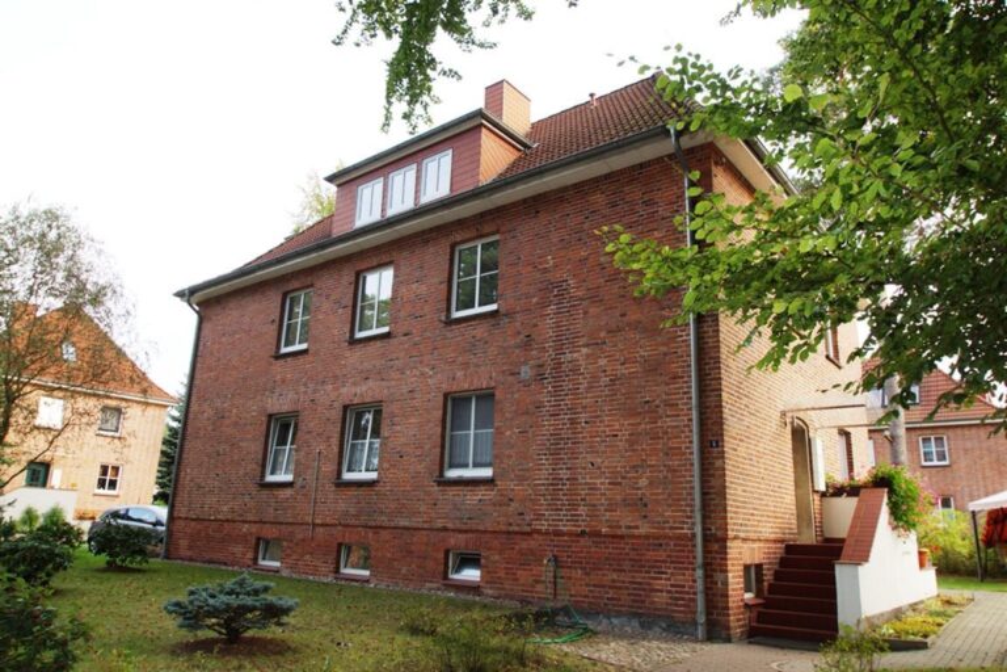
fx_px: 671
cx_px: 504
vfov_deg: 53.1
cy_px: 336
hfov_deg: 73.7
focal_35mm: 24
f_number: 4.5
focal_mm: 16
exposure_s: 1/80
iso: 100
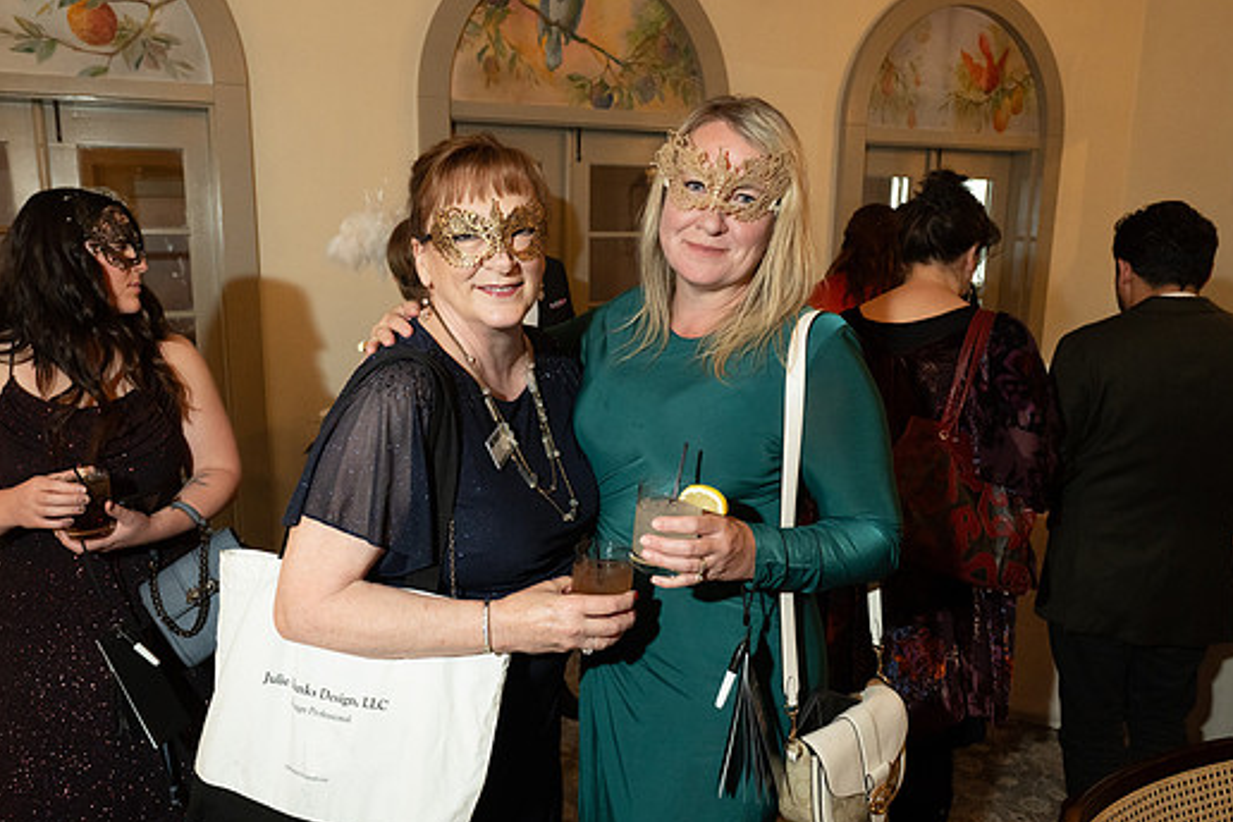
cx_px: 554
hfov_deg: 67.2
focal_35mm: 27
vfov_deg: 47.9
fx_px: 925
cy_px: 438
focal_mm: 24
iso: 2500
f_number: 5.6
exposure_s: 1/60
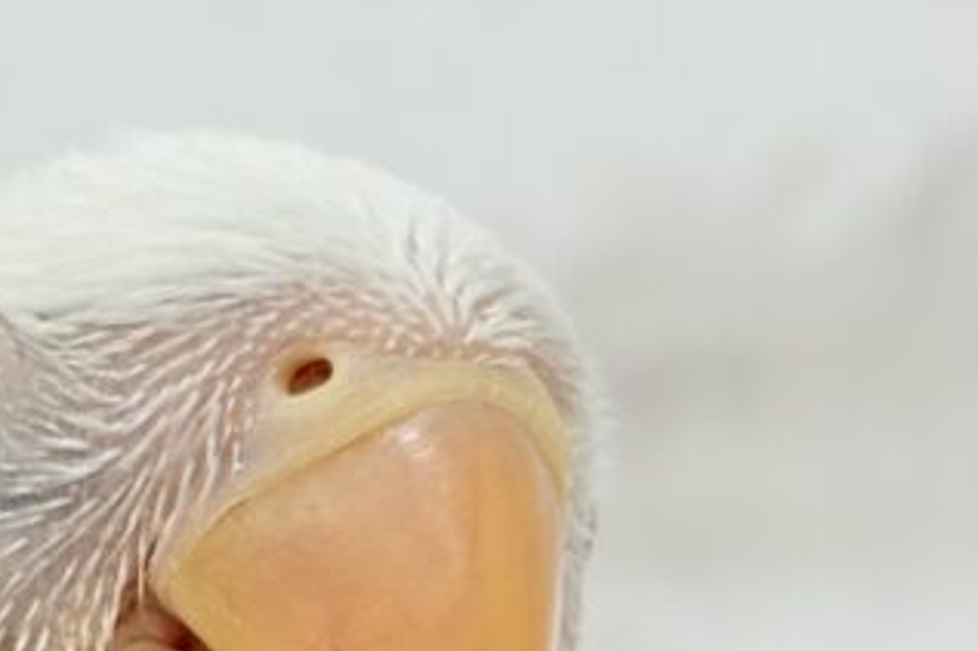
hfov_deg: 9.9
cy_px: 1006
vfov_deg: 6.6
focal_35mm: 205
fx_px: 5566
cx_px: -238
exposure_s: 1/100
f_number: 1.6
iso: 64
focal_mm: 5.96
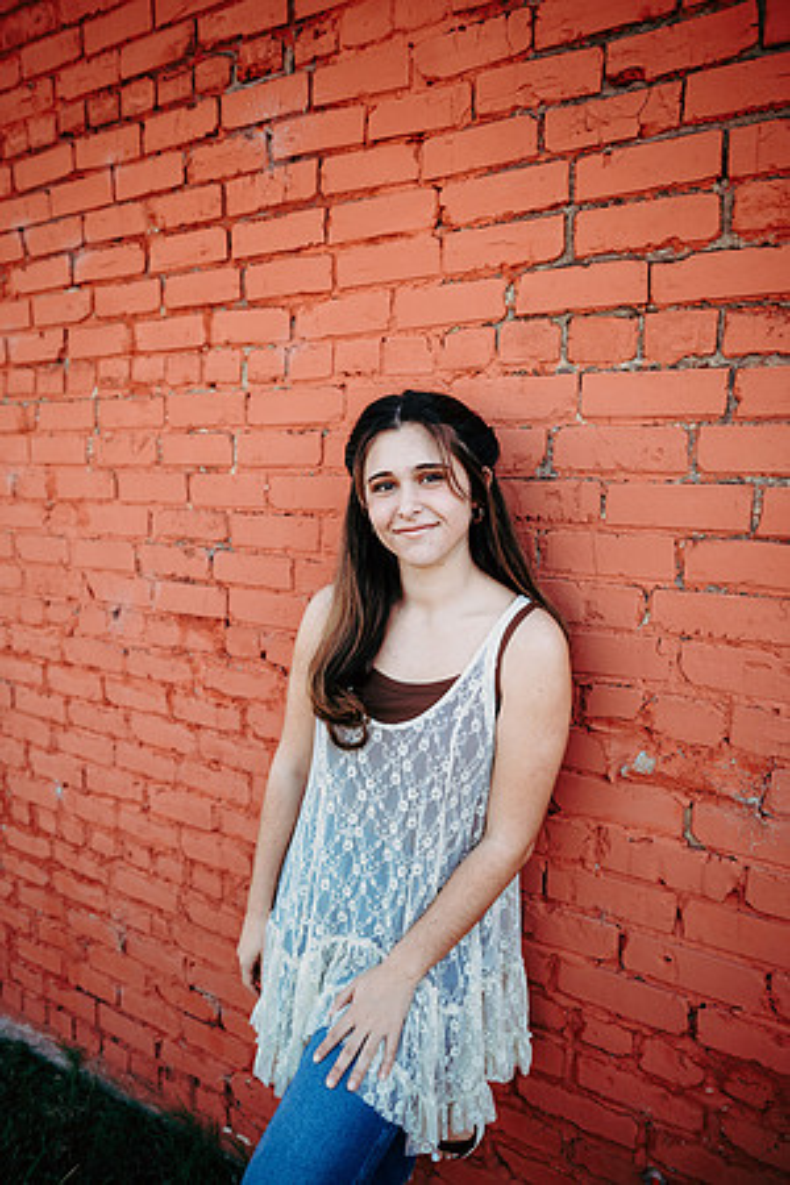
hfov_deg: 53.1
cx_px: 395
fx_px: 790
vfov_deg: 73.7
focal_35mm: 24
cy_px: 592
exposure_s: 1/400
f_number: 2.2
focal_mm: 24
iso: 100
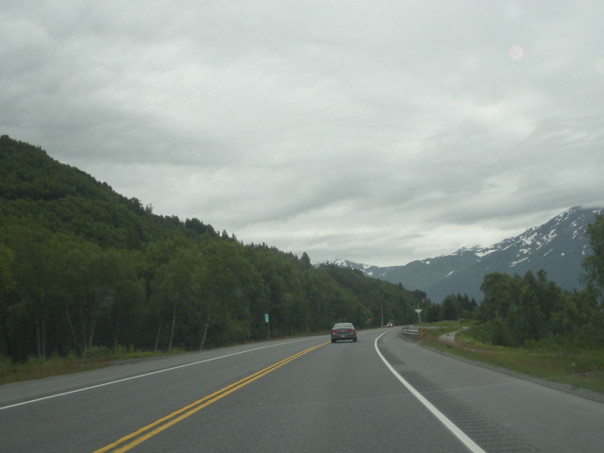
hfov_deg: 42.0
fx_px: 785
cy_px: 237
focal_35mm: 45
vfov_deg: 32.2
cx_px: 346
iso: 88
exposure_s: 1/350
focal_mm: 6.3
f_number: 3.5
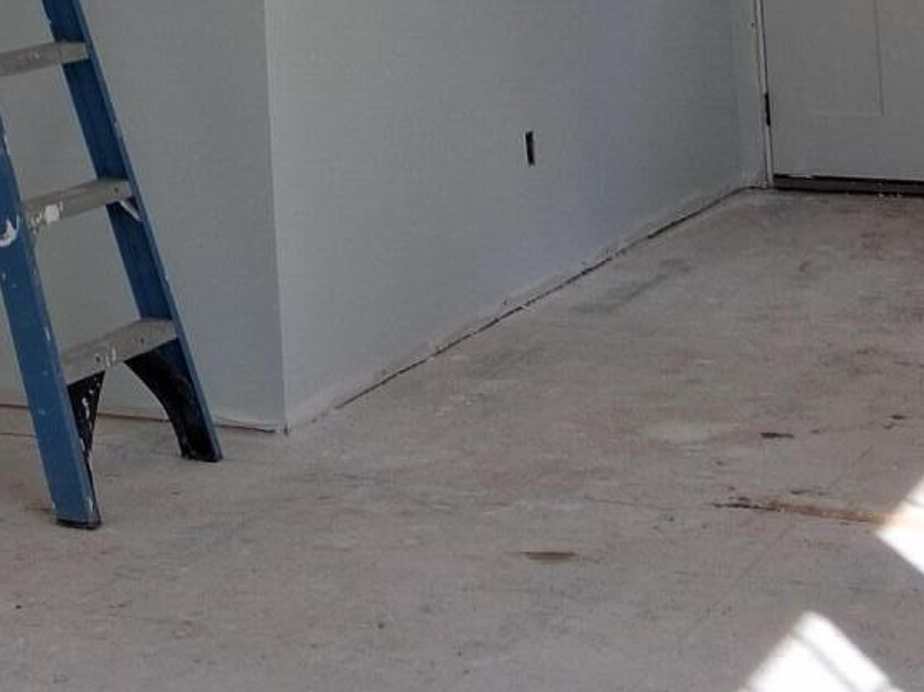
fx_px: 2482
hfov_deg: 20.8
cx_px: 145
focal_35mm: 93
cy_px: -363
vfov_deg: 14.7
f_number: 1.8
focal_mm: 3.98
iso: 64
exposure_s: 1/120
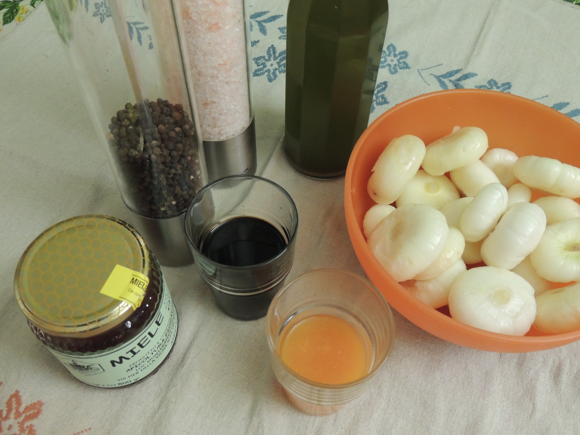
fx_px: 553
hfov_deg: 55.4
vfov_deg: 42.9
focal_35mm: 33
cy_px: 218
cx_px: 290
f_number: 3.2
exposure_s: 1/13
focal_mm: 5.8
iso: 500
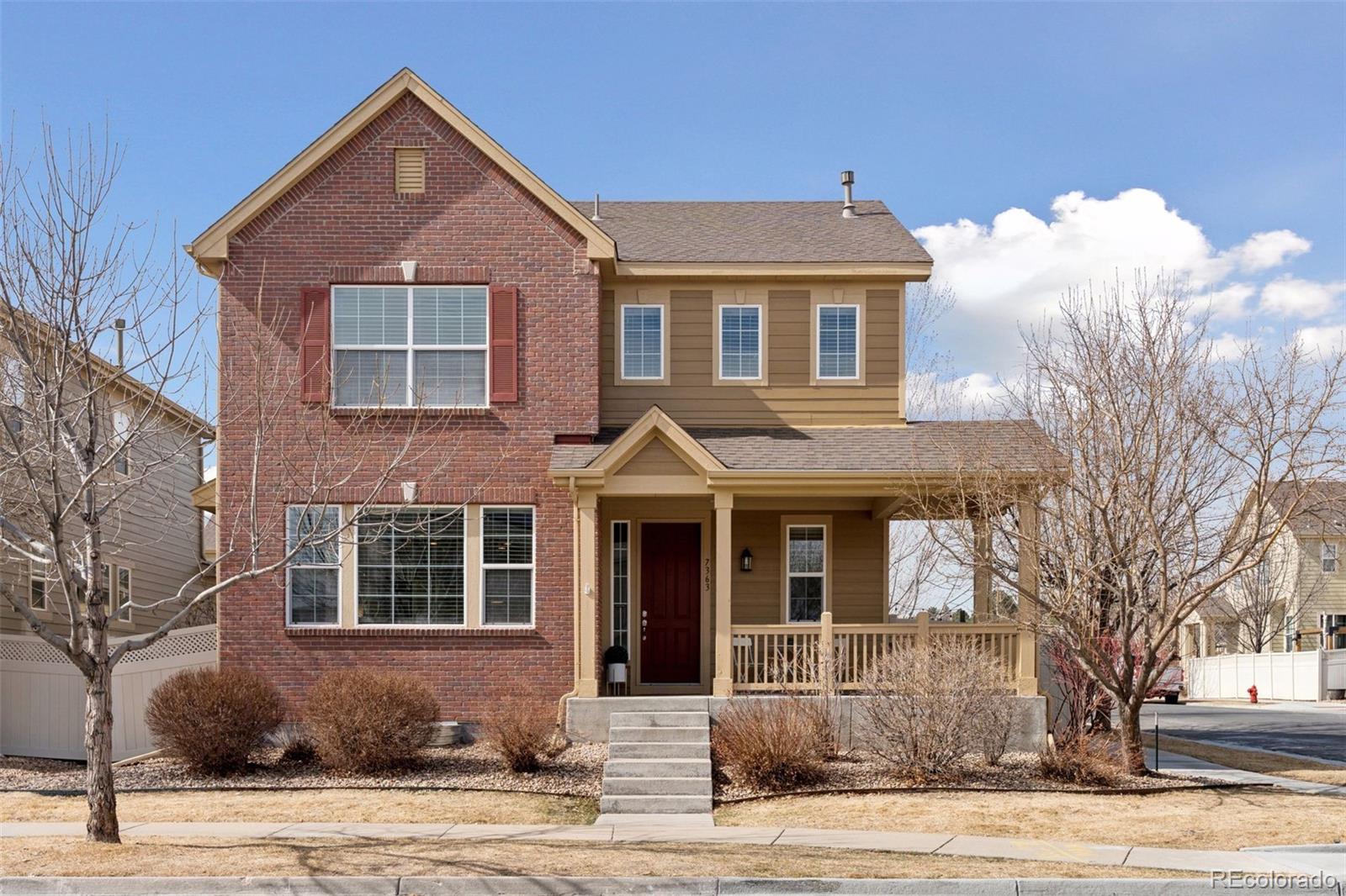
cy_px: 448
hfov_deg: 51.9
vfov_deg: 35.9
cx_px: 673
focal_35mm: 37
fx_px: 1383
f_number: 9
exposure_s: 1/1000
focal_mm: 37
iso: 400
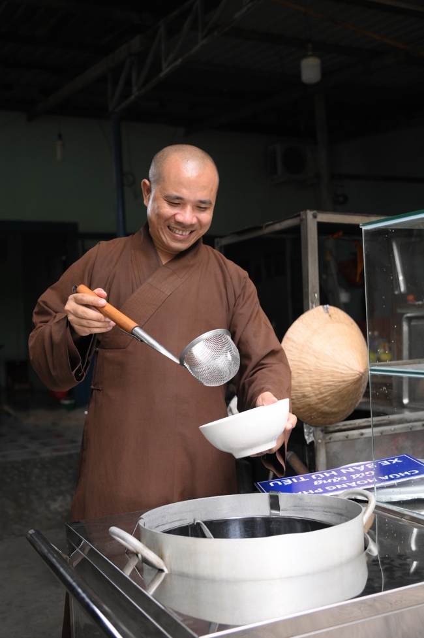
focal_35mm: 40
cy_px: 319
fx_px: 708
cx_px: 212
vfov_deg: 48.5
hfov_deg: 33.4
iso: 2500
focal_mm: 40
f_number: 4
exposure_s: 1/640
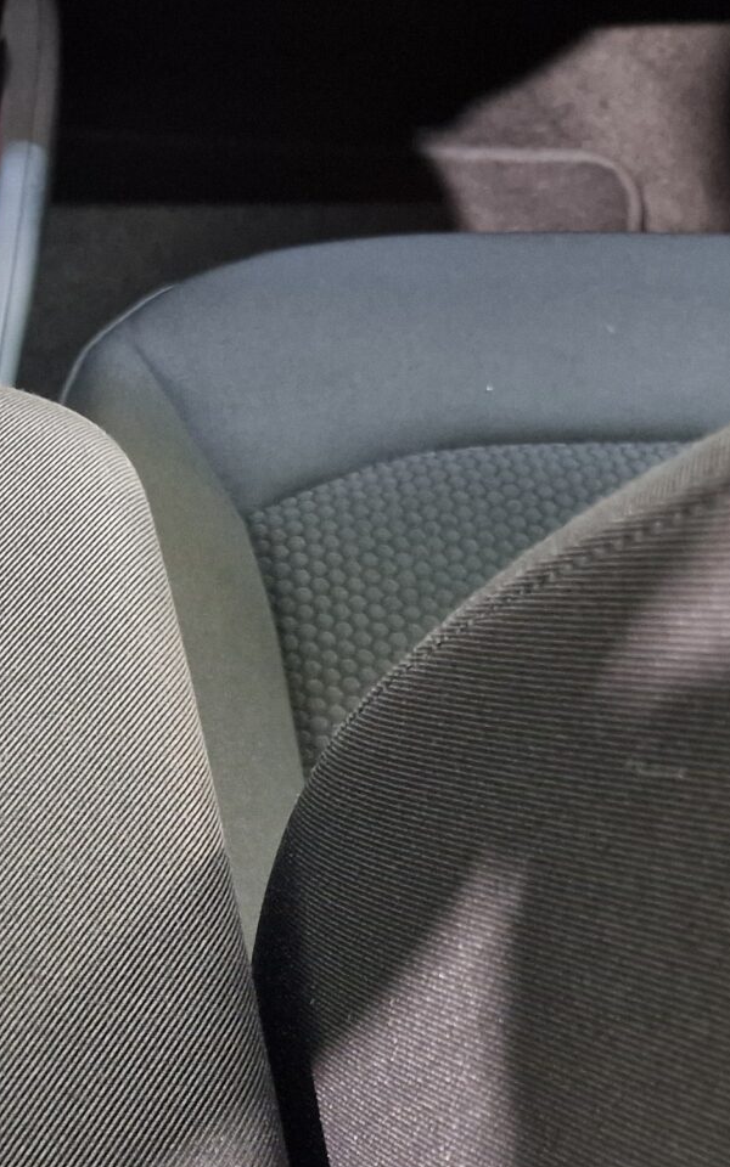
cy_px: 1081
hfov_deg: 18.6
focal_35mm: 65
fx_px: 2069
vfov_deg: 30.0
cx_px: -225
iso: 500
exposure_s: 1/10
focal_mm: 6.4
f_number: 1.8
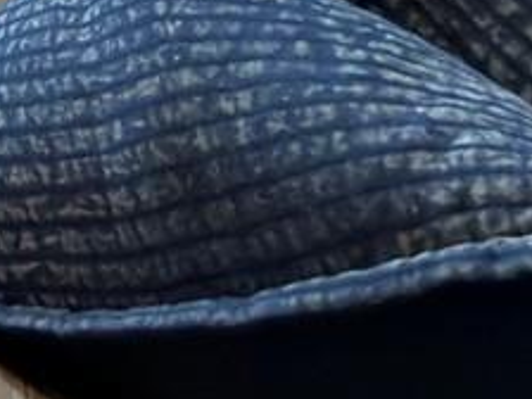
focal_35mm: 100
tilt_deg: -15.8
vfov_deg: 10.1
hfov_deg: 13.5
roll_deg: +0.8
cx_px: -791
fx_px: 1537
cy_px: -853
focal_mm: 2.22
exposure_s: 1/30
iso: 80
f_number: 2.2
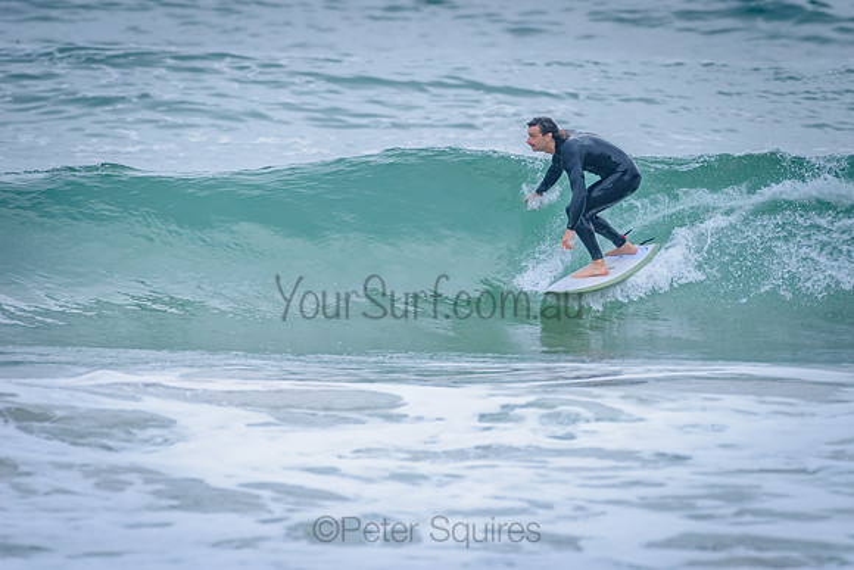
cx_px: 523
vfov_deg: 2.2
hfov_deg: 3.4
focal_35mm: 613
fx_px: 14542
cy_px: 221
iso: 800
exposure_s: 1/2000
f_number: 5.6
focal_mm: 500
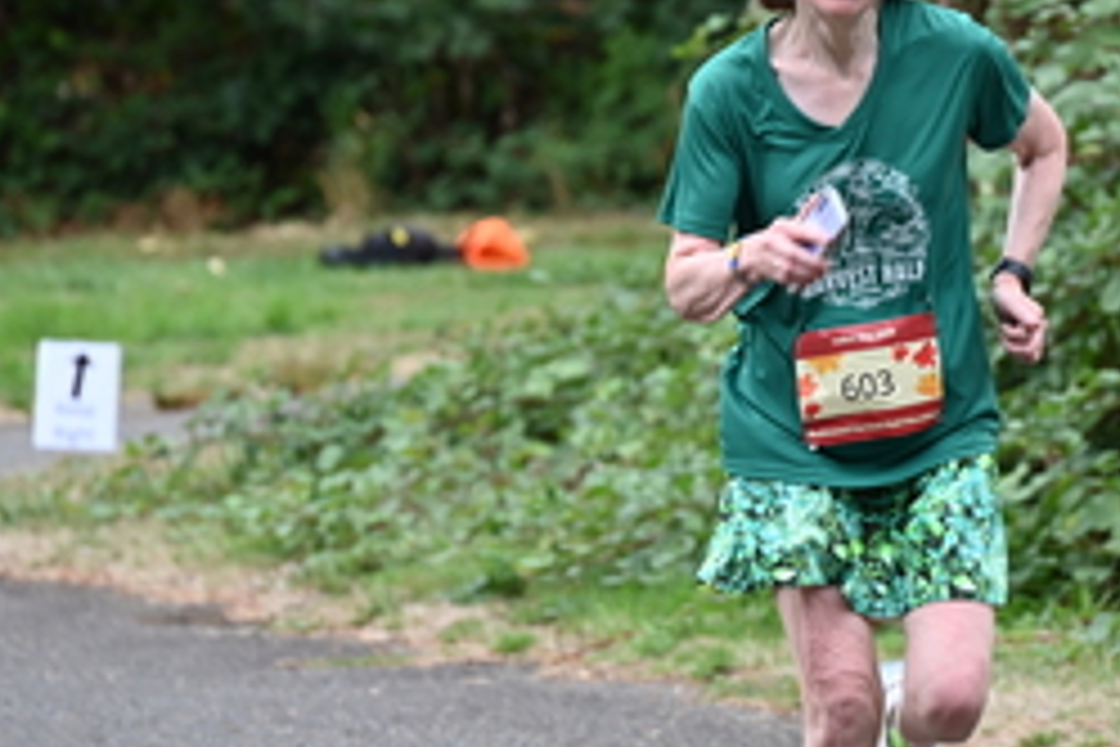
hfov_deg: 4.7
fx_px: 13719
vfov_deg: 3.1
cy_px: 196
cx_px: 841
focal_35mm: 441
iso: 400
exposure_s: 1/320
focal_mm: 200
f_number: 6.3
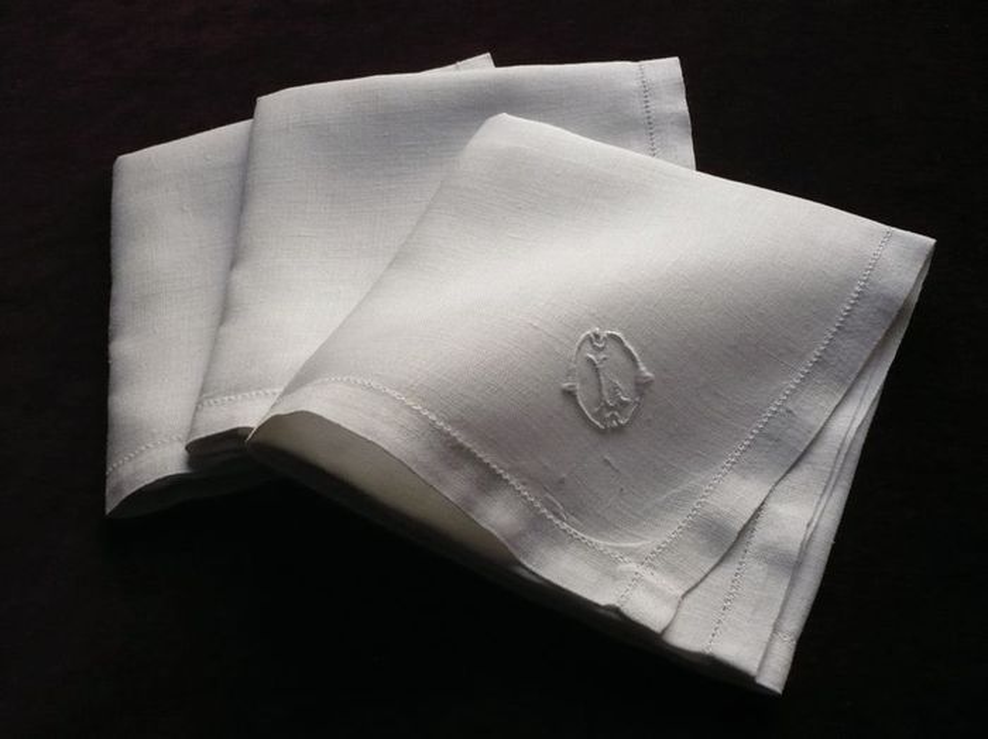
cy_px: 370
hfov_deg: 52.7
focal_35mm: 35
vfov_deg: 40.7
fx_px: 998
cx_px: 494
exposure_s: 1/200
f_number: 2.8
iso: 400
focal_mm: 5.8
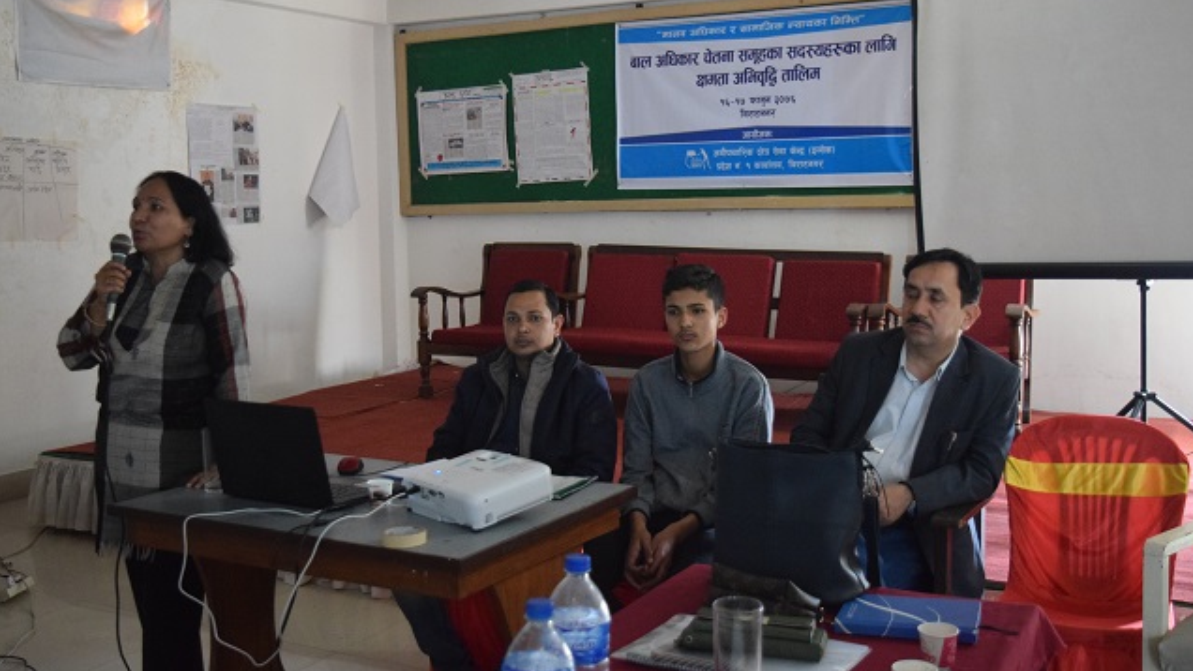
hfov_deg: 51.0
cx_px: 598
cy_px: 278
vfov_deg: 30.0
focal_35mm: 40
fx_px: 1251
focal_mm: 25
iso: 4000
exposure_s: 1/60
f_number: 4
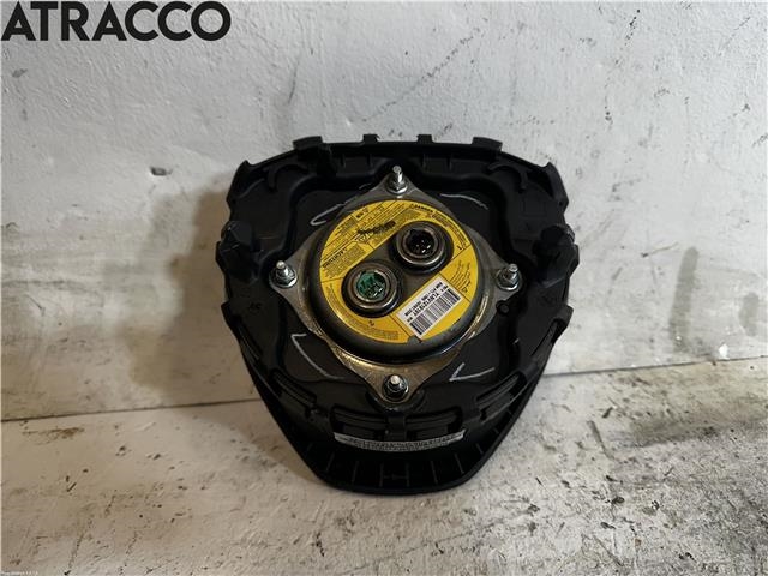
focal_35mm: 24
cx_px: 384
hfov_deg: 71.6
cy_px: 288
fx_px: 532
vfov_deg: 56.8
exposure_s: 1/100
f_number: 1.78
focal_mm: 6.86
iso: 80
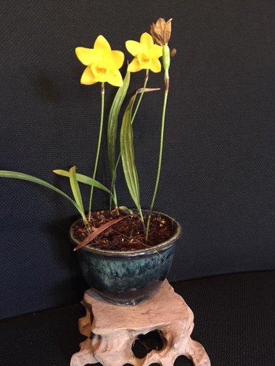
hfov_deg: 48.2
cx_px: 138
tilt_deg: -18.7
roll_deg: -1.1
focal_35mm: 29
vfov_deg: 61.7
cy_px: 183
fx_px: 307
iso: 250
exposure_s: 1/17
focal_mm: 4.15
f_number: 2.2
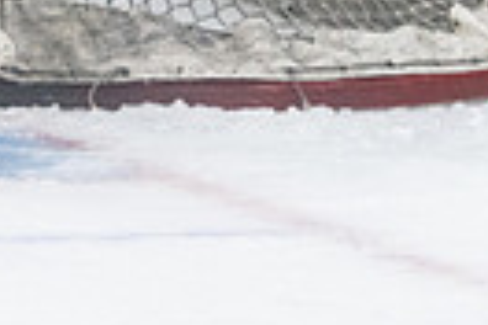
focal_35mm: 612
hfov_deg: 3.4
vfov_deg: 2.2
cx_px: -307
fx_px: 8295
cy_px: -275
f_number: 2.8
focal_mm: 135
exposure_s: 1/640
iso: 3200
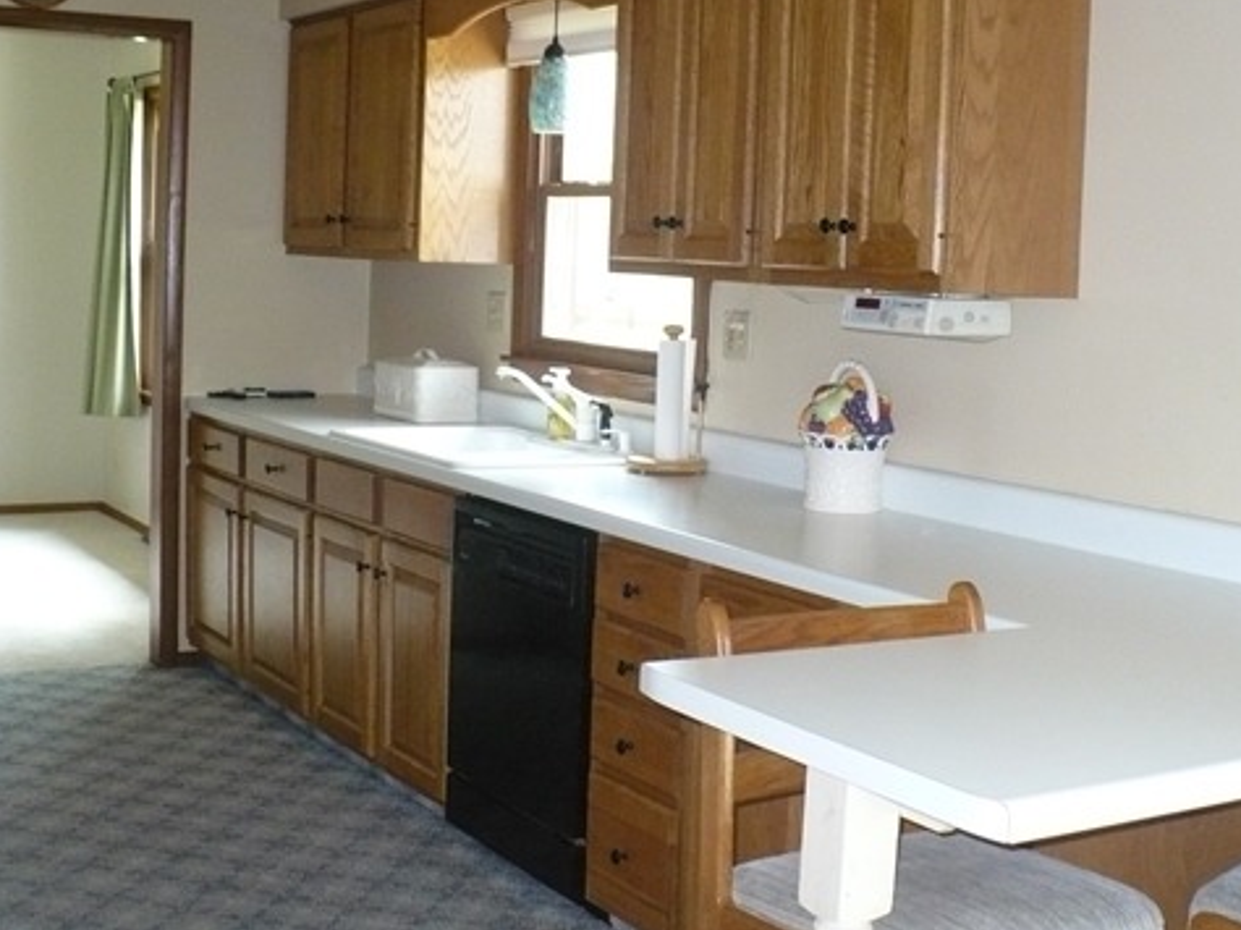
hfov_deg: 38.2
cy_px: 430
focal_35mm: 50
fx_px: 1792
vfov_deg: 29.1
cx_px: 662
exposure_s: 1/30
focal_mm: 6.1
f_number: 2.8
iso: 320
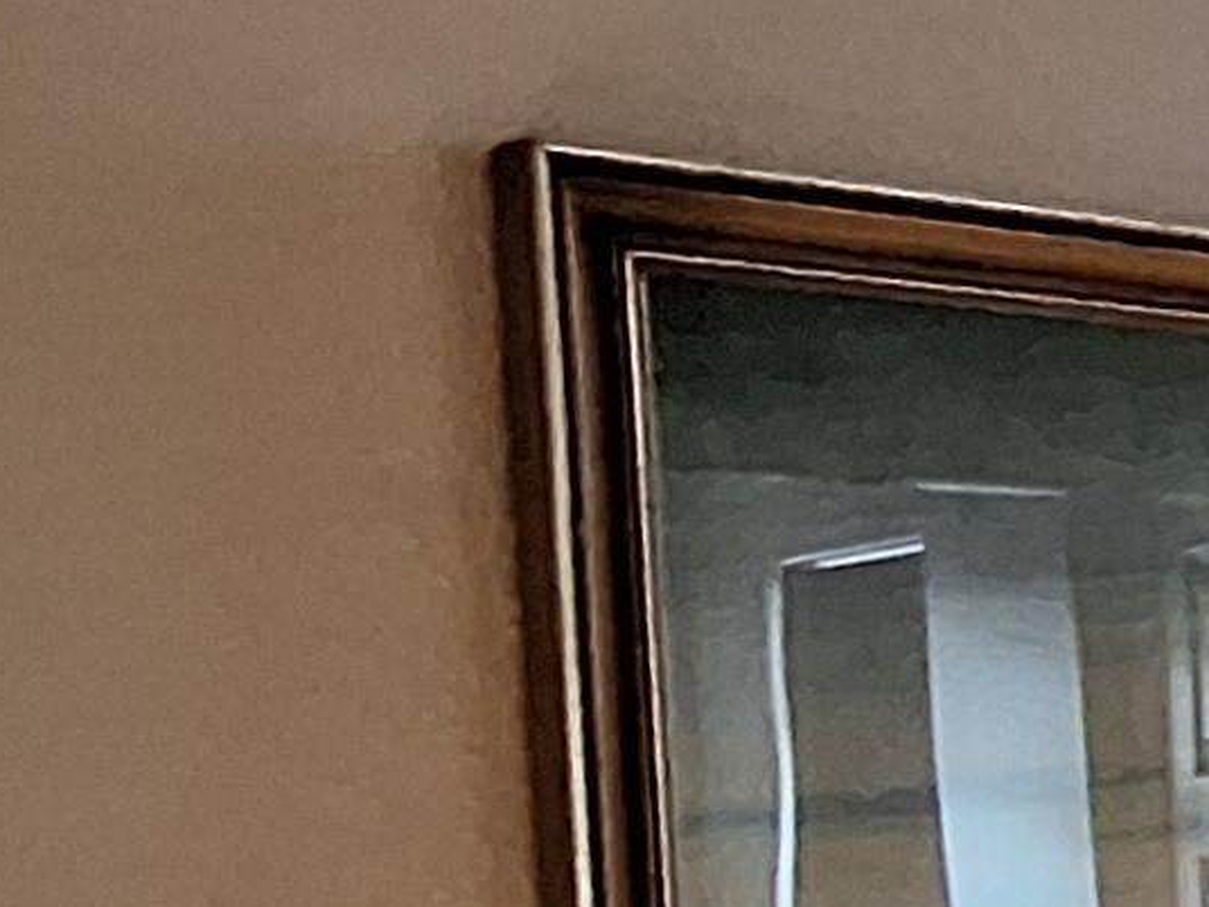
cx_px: 3397
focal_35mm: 97
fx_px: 3388
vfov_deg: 14.7
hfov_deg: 12.2
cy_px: 1142
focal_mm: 1.74
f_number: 2.2
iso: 160
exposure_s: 1/30
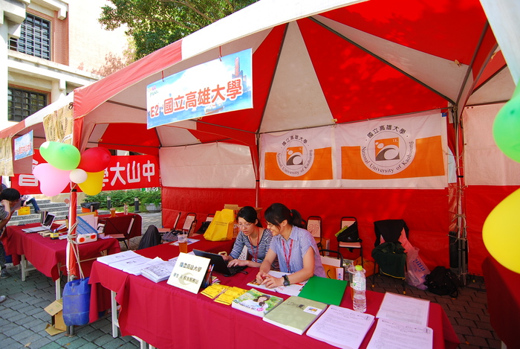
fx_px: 239
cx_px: 260
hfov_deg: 94.9
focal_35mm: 16
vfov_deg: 72.2
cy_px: 174
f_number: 3.2
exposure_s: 1/200
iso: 100
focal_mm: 11
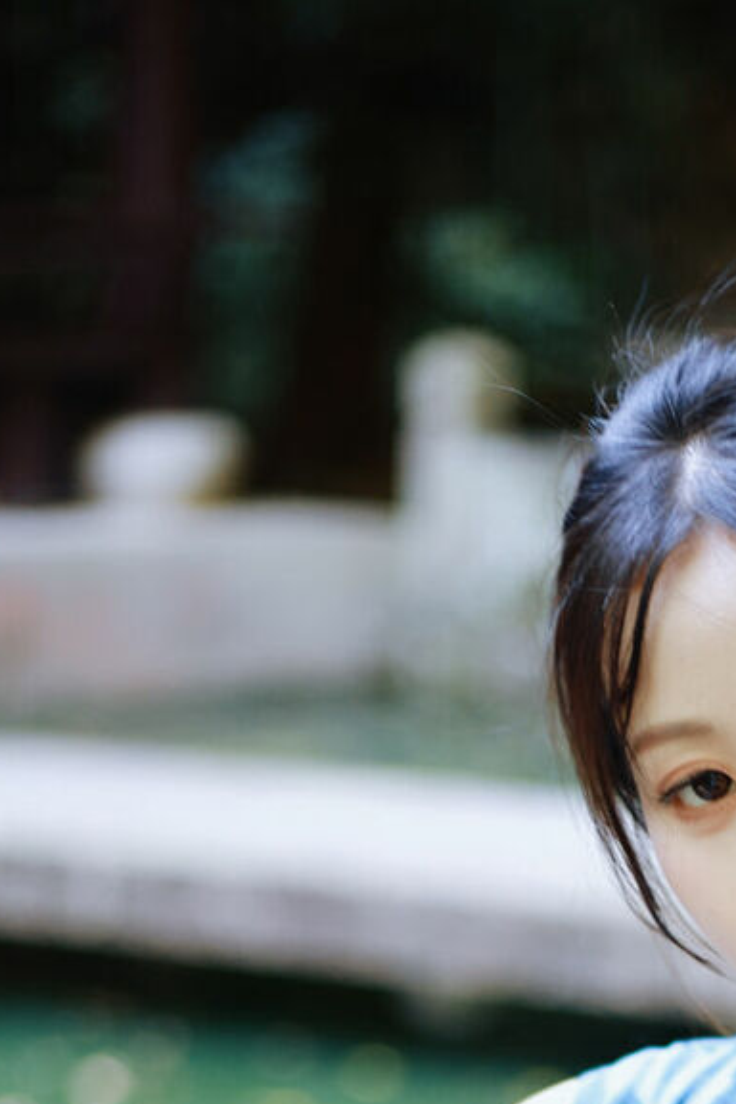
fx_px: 4109
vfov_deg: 14.6
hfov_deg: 10.2
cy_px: 1492
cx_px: 598
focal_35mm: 134
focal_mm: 50
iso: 500
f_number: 1.8
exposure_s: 1/125
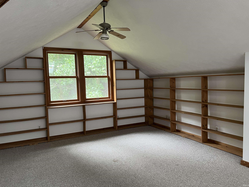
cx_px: 124
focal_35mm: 26
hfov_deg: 67.3
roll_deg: +1.9
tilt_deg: -4.3
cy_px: 94
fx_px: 187
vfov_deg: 53.1
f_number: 1.5
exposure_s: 1/60
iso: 160
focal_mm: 5.7
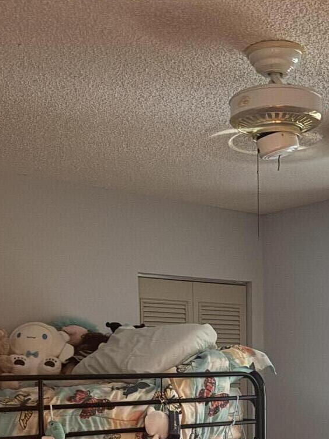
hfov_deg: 22.6
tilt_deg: -3.8
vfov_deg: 28.4
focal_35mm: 64
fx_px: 811
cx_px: 265
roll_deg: +1.0
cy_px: 438
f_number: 1.78
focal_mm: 6.76
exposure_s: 1/9
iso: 1250
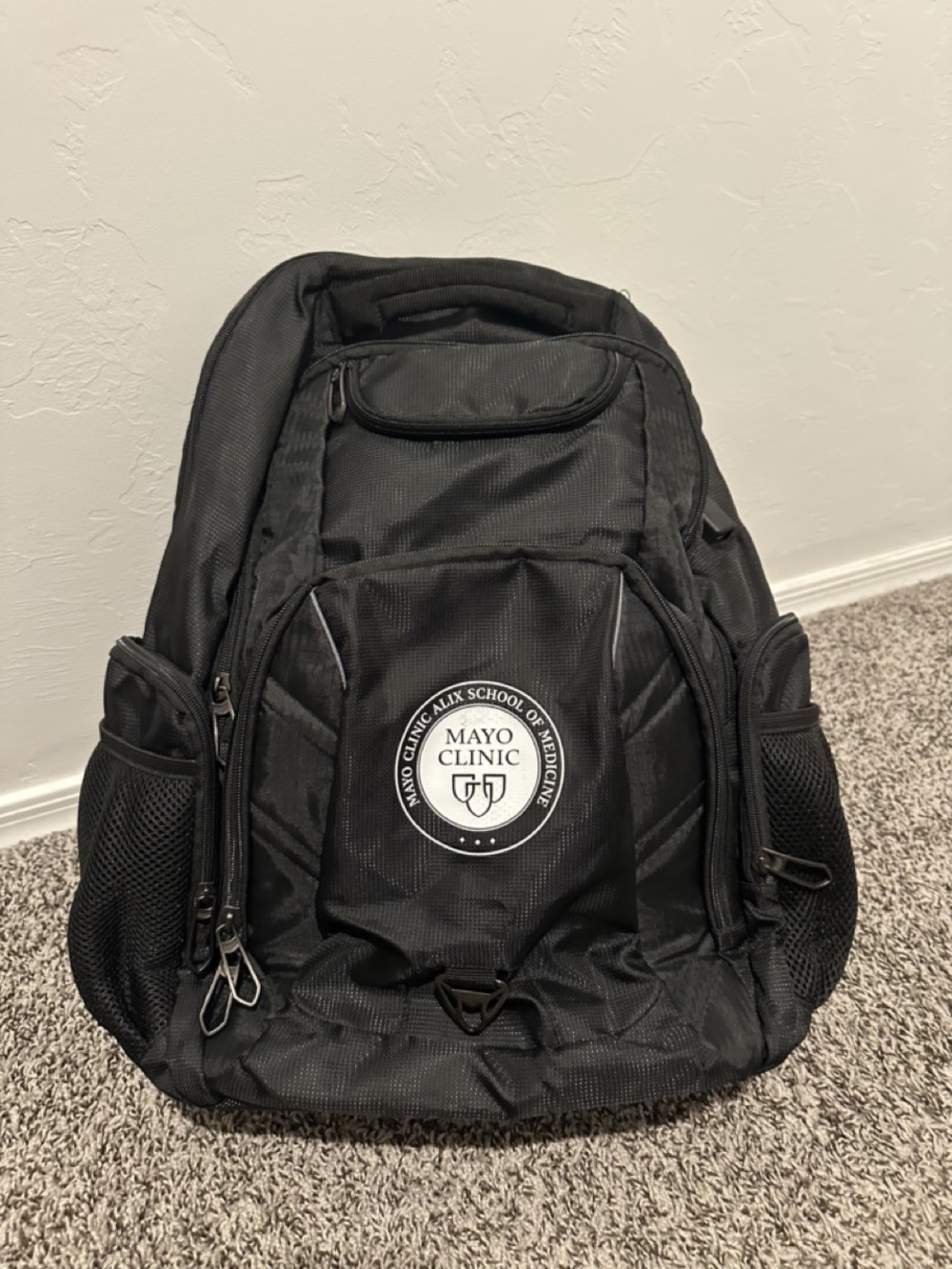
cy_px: 634
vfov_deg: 71.6
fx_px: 880
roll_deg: +0.0
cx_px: 476
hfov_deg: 56.8
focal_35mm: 24
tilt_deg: -34.4
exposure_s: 1/40
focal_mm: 6.86
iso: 1000
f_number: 1.78
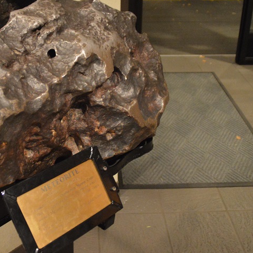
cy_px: 112
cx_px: 77
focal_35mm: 48
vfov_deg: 35.3
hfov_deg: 34.9
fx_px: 397
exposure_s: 1/40
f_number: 3.5
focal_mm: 18
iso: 3200
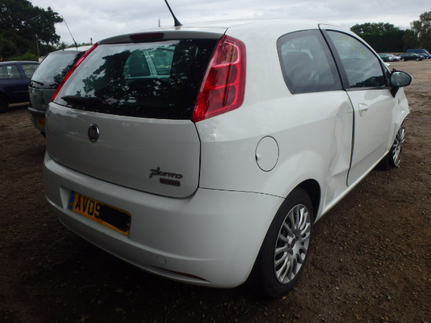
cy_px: 162
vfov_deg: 49.7
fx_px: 349
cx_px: 216
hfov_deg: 63.4
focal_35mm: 28
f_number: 3.9
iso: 125
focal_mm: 5
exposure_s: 1/400
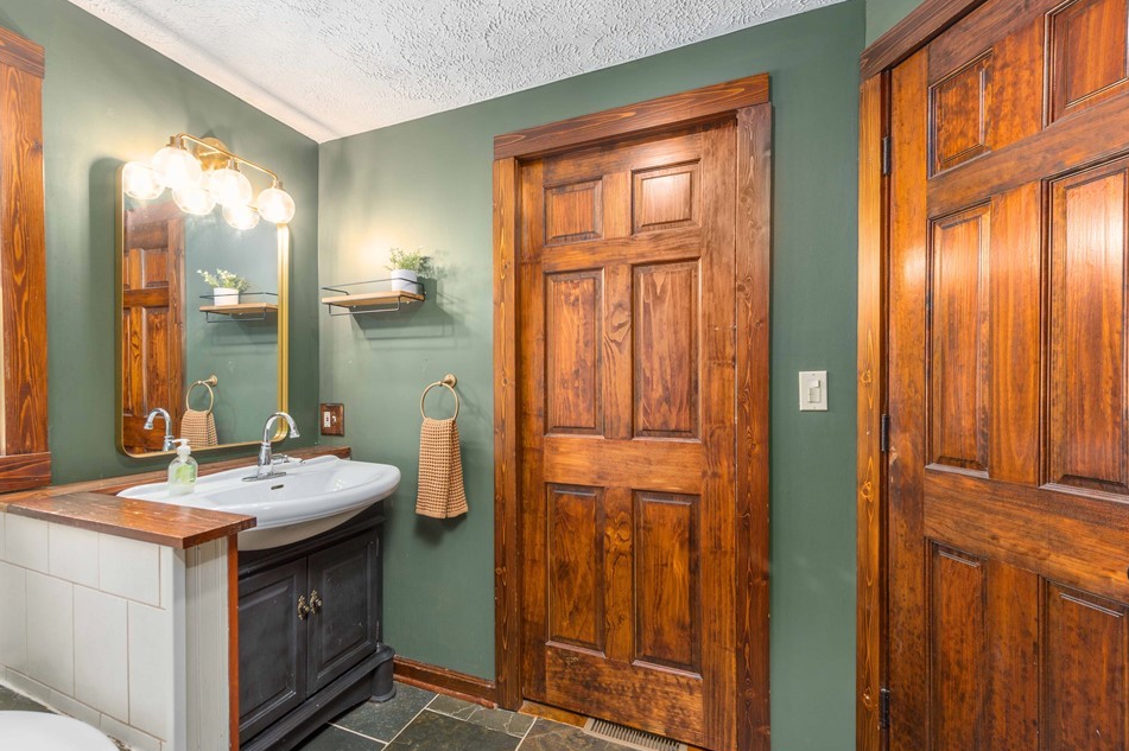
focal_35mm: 16
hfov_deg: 96.4
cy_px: 390
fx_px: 501
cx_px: 504
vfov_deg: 73.7
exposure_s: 1/60
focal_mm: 14
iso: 125
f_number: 9
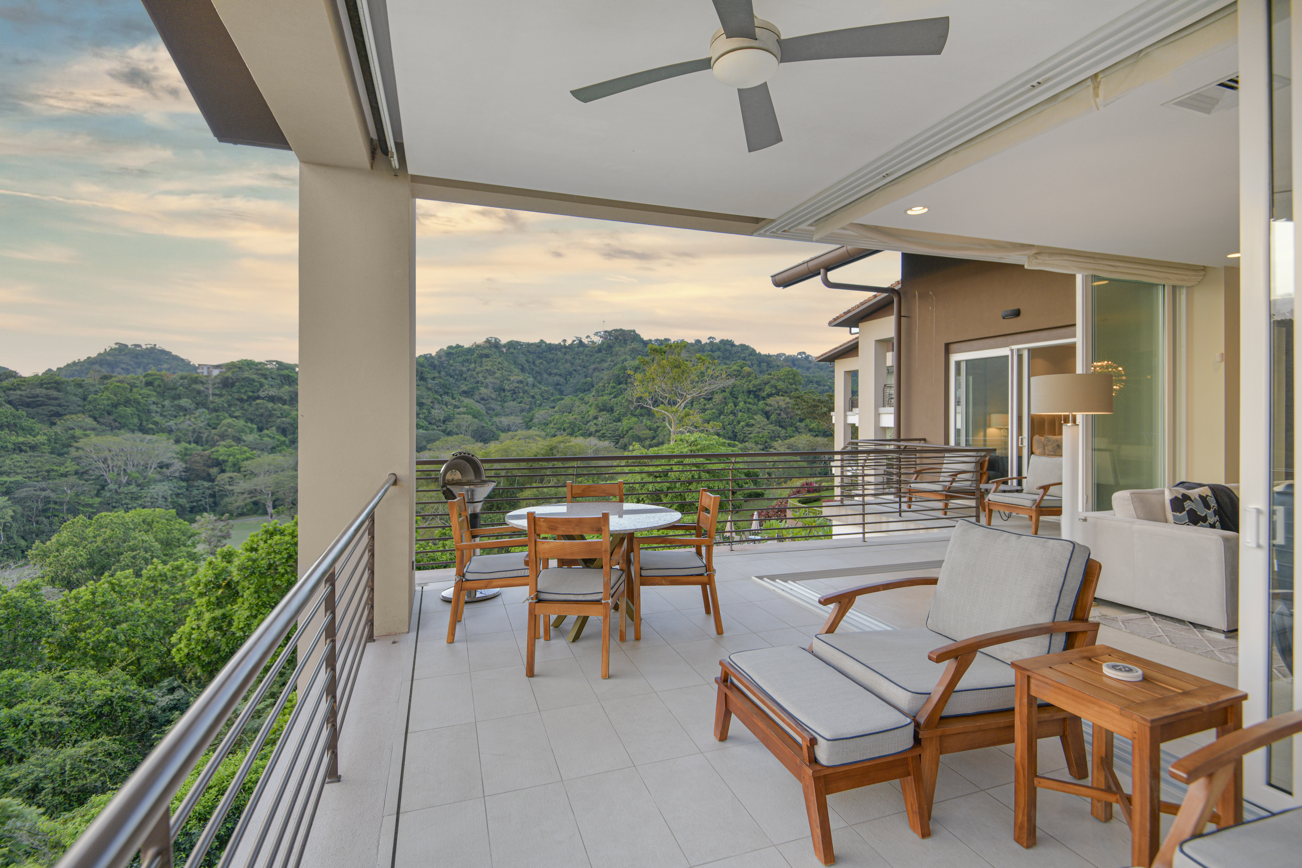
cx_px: 651
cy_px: 434
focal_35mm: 16
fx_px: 579
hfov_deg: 96.7
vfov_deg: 73.7
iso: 200
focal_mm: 16
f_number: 4
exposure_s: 1/100
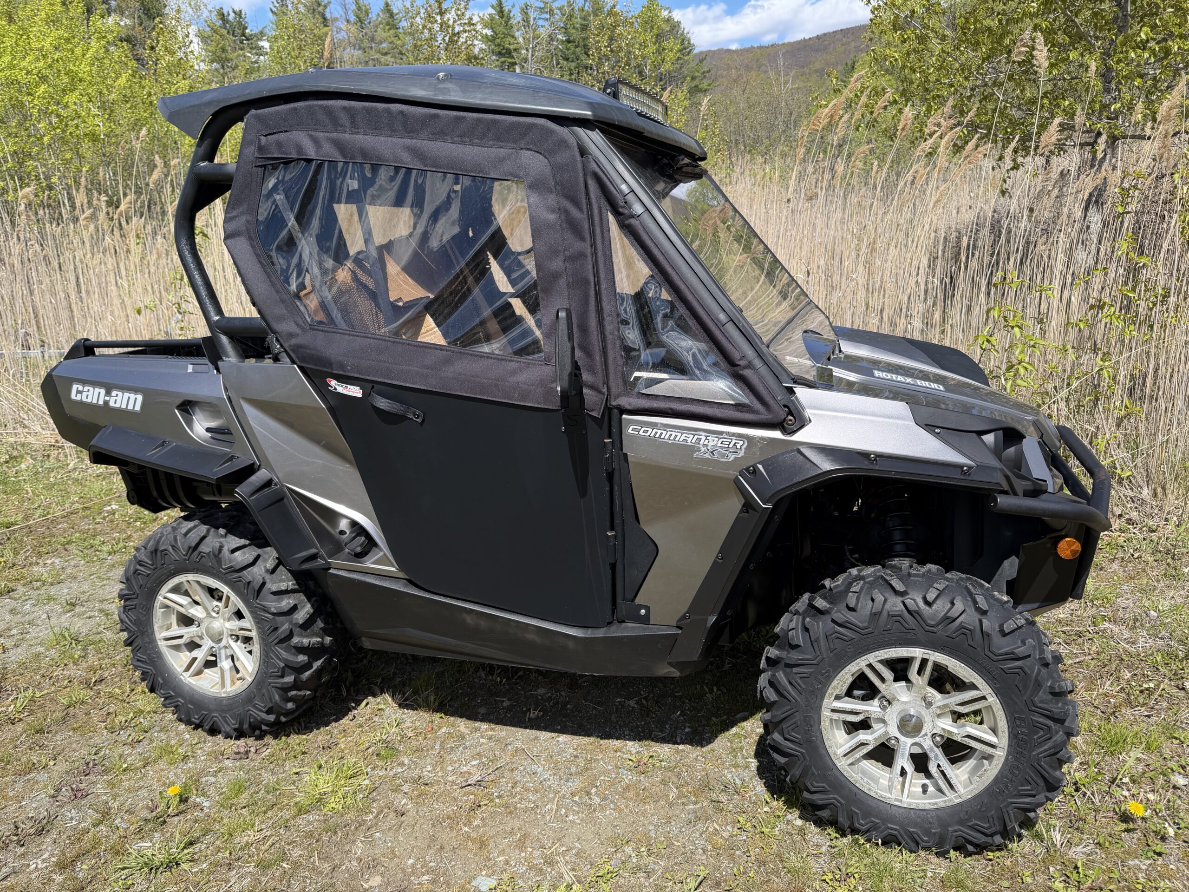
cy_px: 446
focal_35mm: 24
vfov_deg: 56.8
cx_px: 594
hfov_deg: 71.6
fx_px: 824
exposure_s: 1/3425
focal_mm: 6.76
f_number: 1.78
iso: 100
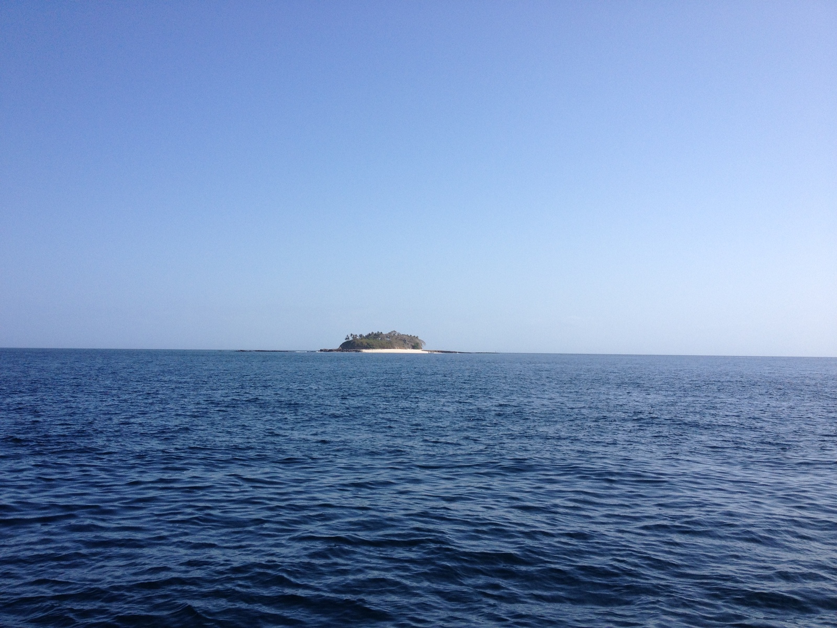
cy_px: 314
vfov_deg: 40.7
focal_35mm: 35
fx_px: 846
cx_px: 418
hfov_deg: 52.6
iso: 50
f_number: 2.4
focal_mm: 4.28
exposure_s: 1/2208
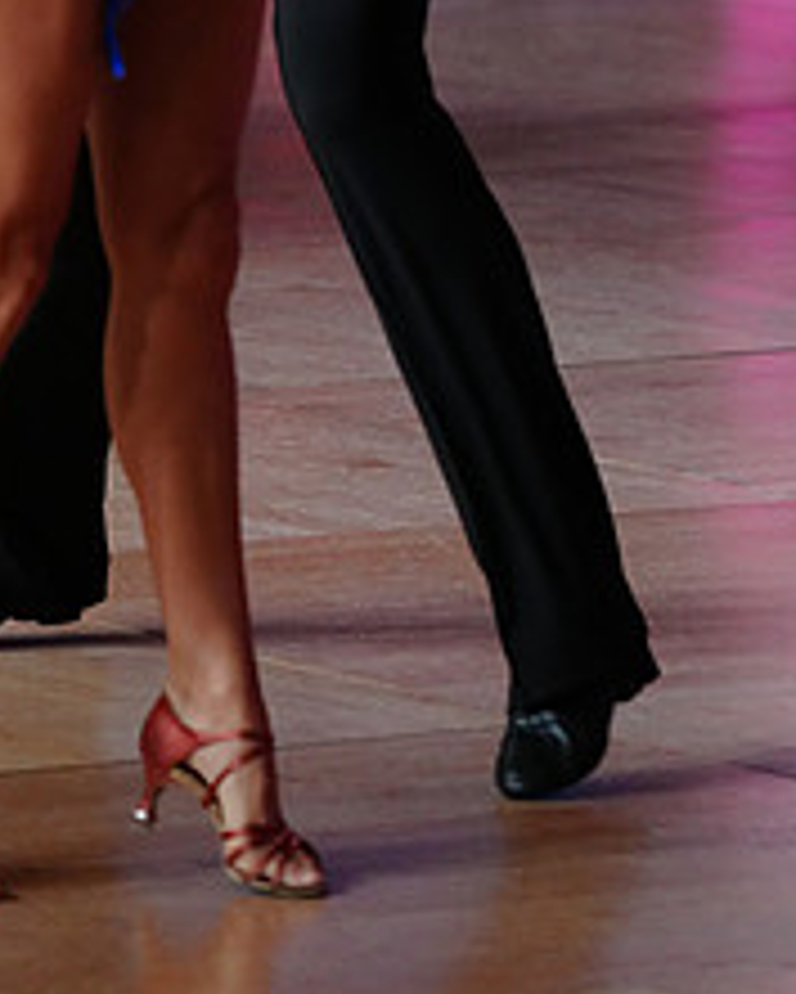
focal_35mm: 372
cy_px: -252
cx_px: 169
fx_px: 10947
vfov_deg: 5.2
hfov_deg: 4.2
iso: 3200
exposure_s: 1/400
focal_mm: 151
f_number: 4
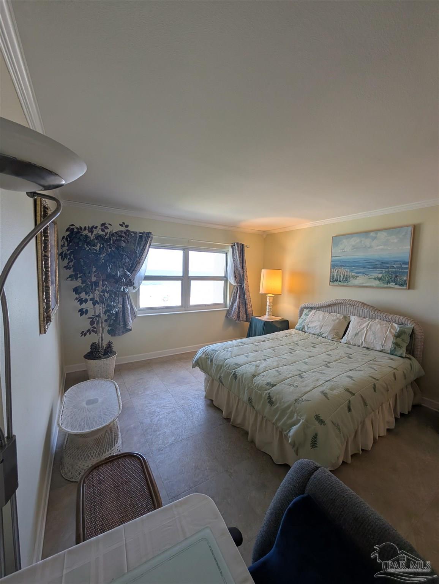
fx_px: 202
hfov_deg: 94.6
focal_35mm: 12
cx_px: 220
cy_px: 292
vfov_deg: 110.5
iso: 79
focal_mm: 2.02
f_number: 1.7
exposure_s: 1/203
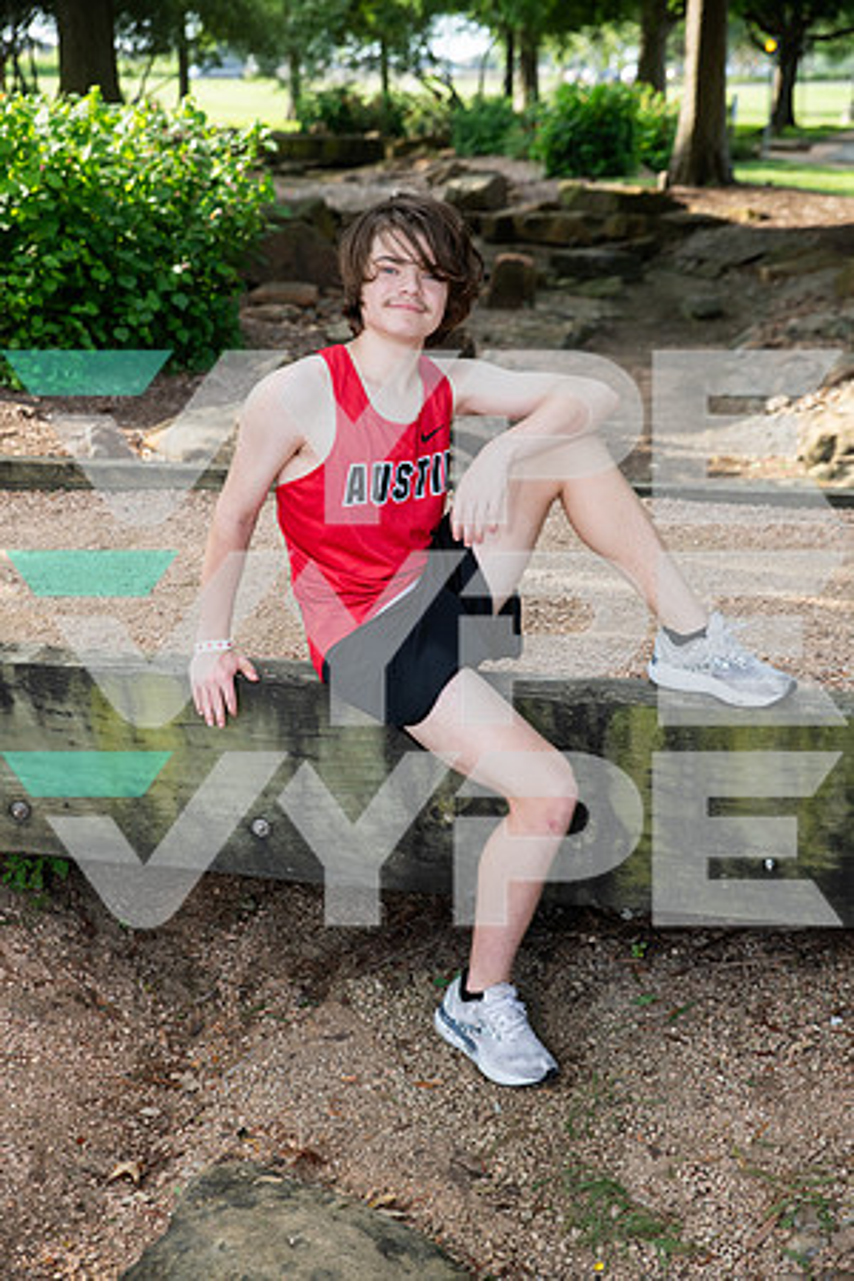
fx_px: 1993
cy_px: 640
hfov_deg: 24.2
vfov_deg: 35.6
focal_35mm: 56
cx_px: 427
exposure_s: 1/500
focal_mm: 56
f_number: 4.5
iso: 400
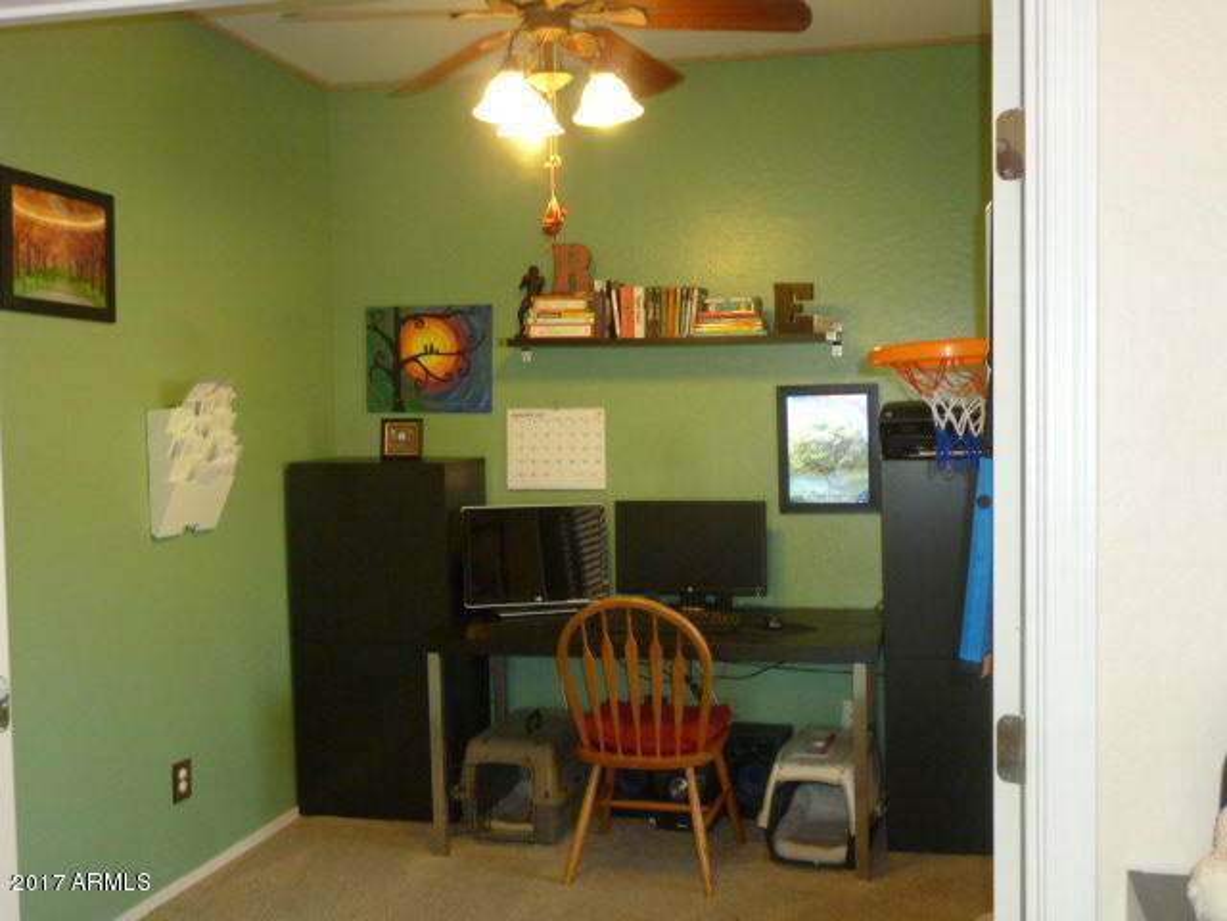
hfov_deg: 52.6
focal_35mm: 35
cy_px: 460
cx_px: 614
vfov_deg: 40.7
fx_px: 1241
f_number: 3.8
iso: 320
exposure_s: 1/30
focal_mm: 6.3
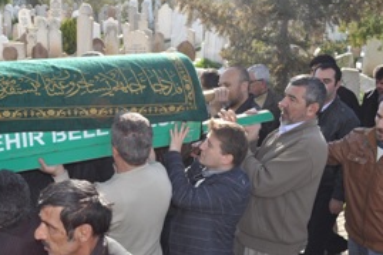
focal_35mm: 50
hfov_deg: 38.4
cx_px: 87
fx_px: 532
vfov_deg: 26.9
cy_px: 148
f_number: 8
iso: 200
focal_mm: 20
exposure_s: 1/200
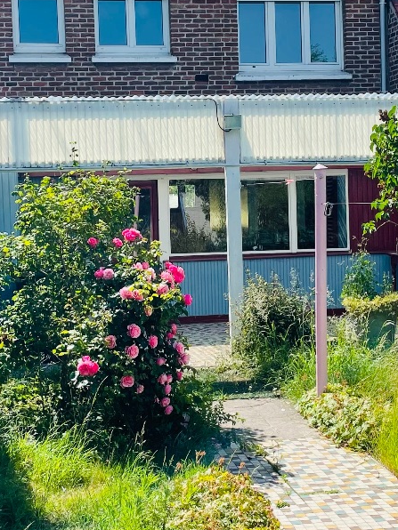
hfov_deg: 21.9
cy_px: 230
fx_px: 1027
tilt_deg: +0.5
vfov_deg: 28.9
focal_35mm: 67
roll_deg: +1.1
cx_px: 208
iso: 32
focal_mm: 4.2
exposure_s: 1/3040
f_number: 1.6
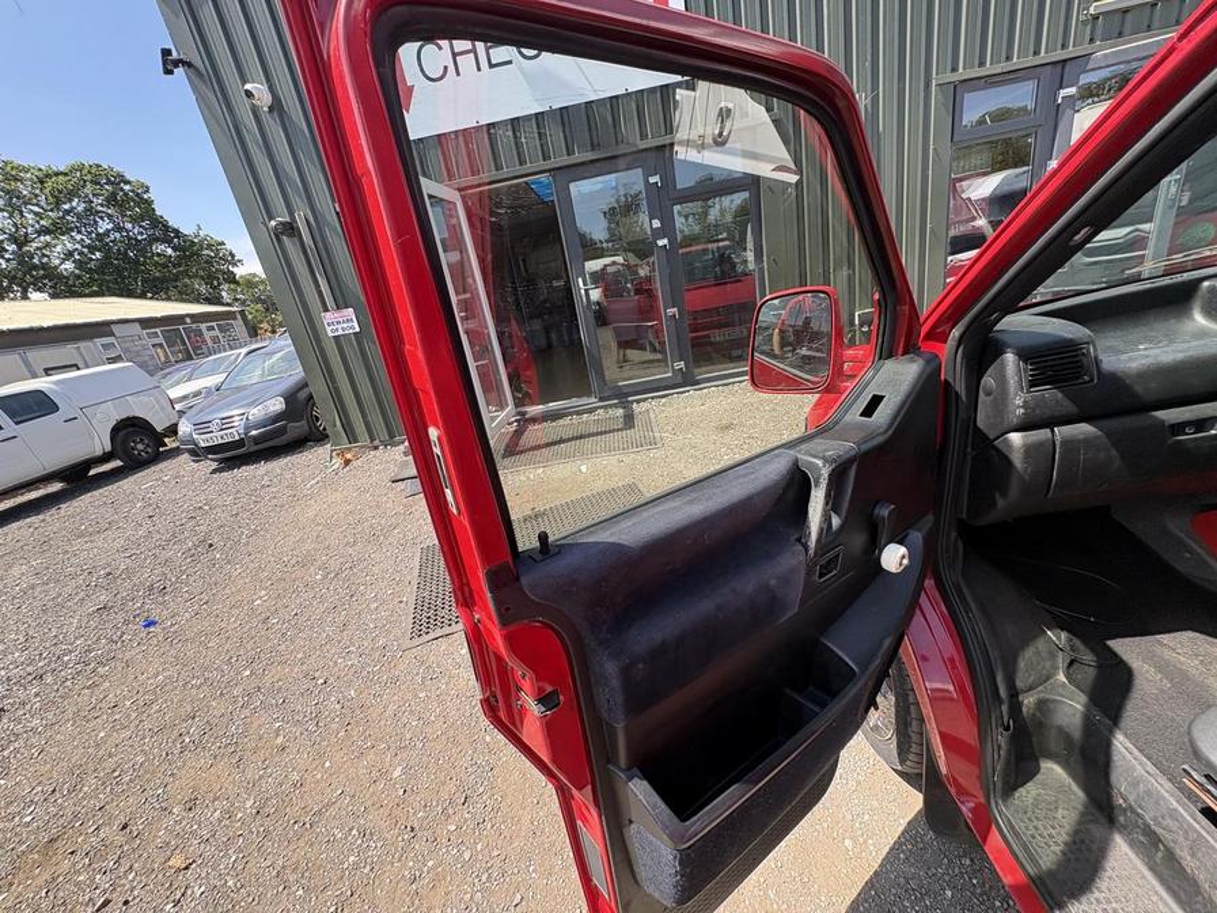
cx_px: 608
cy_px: 456
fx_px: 492
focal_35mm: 14
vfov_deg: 85.7
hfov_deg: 102.1
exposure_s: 1/296
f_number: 2.2
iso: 64
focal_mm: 2.22
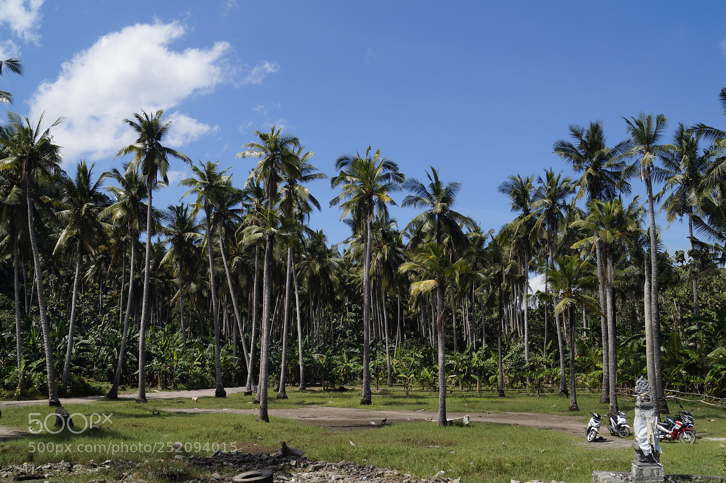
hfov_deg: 53.2
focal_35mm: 36
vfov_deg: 36.8
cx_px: 363
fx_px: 726
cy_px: 242
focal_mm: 24
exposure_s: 1/200
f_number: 10
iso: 100
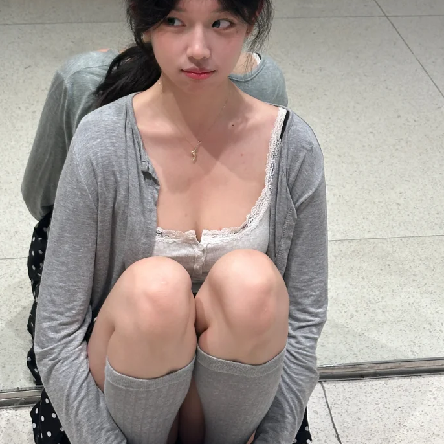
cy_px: 138
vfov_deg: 19.4
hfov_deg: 19.5
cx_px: 223
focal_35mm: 89
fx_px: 1292
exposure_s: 1/216
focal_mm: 6.86
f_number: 1.78
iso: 50
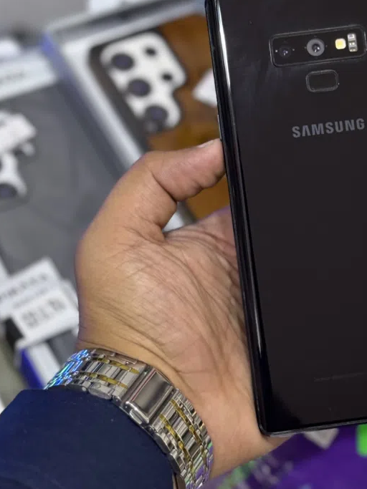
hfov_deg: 15.3
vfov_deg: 20.4
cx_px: 294
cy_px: 207
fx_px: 1357
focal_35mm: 96
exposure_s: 1/60
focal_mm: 6.76
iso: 160
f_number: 1.78
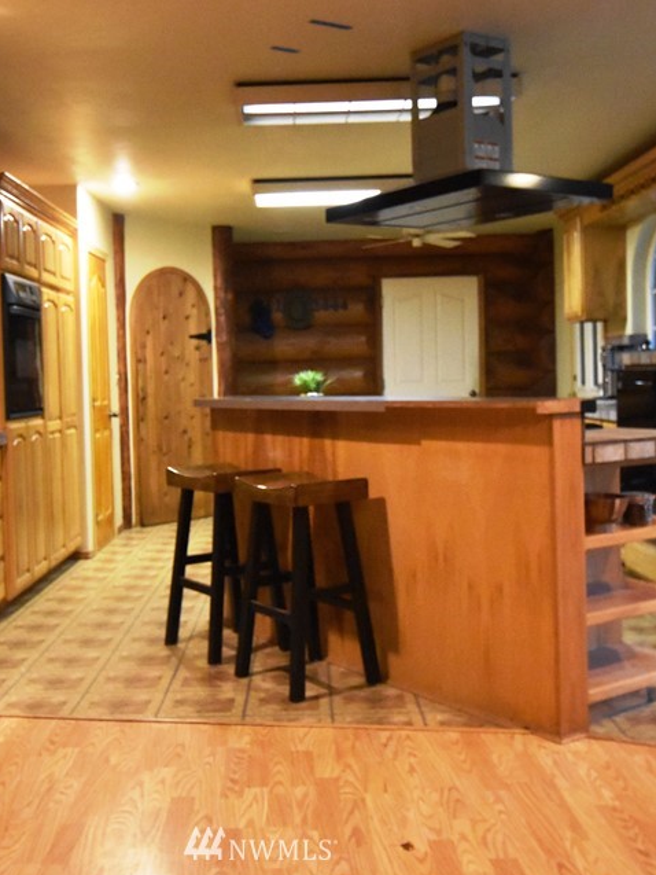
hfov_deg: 34.4
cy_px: 398
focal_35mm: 42
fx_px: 1056
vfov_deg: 44.9
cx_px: 261
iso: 5600
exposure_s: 1/60
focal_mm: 17
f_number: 4.2
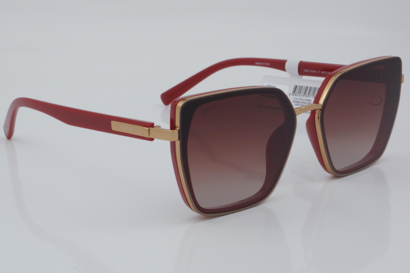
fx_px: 940
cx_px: 205
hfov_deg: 24.6
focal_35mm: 82
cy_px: 136
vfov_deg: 16.6
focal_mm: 55
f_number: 32
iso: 100
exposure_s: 1/4
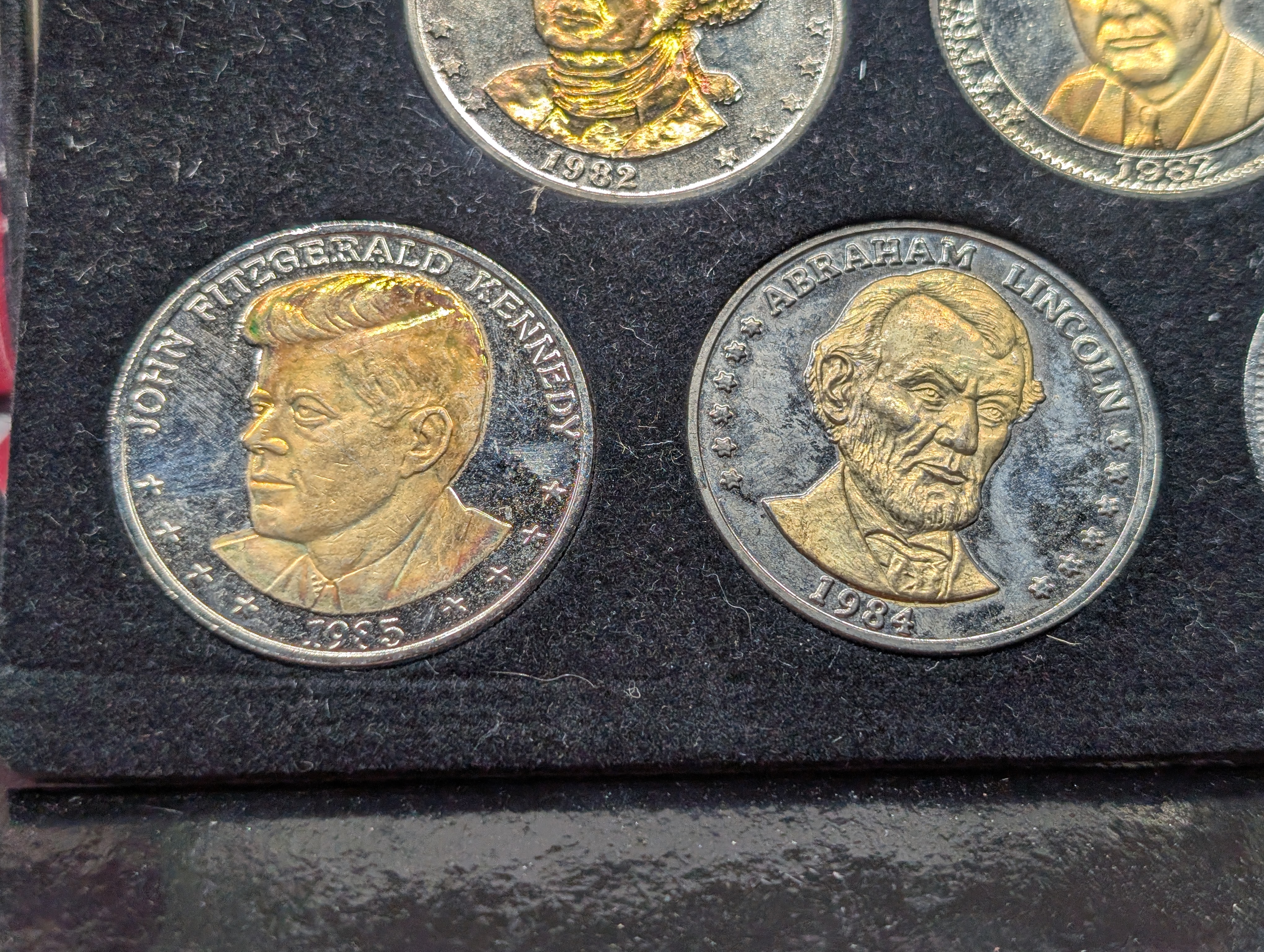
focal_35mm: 49
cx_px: 632
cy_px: 476
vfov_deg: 29.7
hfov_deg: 38.9
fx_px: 1792
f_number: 1.68
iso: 19
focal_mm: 6.9
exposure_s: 1/63.8
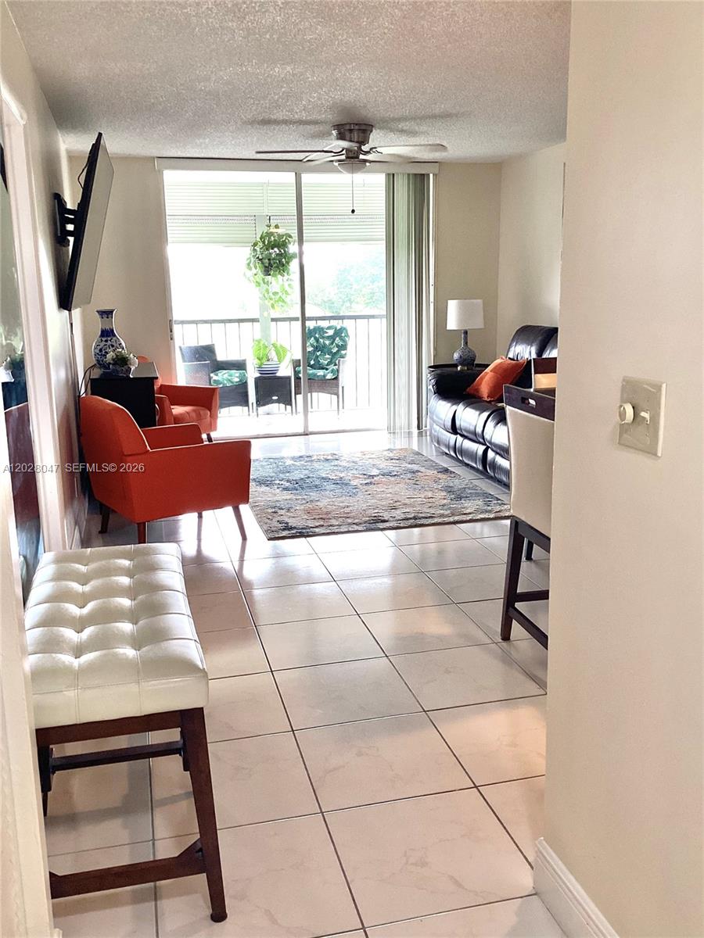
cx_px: 352
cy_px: 469
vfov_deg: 58.4
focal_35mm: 31
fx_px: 841
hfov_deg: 45.4
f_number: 2.4
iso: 80
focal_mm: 3.3
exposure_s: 1/60
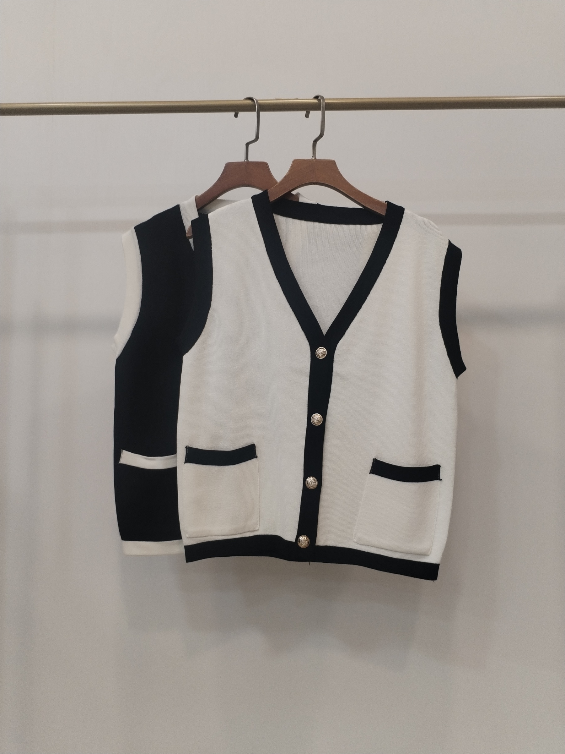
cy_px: 377
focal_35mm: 29
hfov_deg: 48.2
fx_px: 631
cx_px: 282
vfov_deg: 61.7
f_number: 1.8
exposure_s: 1/60
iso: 265
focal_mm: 4.75
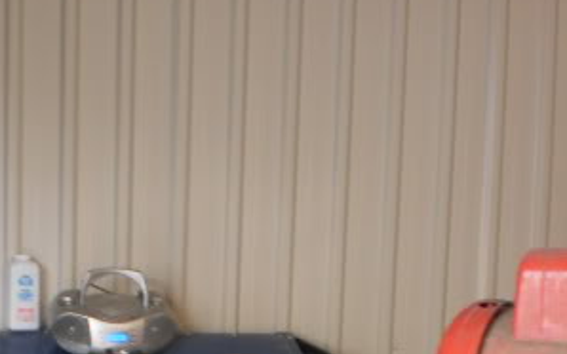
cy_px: 430
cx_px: 148
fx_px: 1267
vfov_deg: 15.3
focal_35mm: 82
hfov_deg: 25.0
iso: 125
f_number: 3.1
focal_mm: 6.3
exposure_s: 1/20
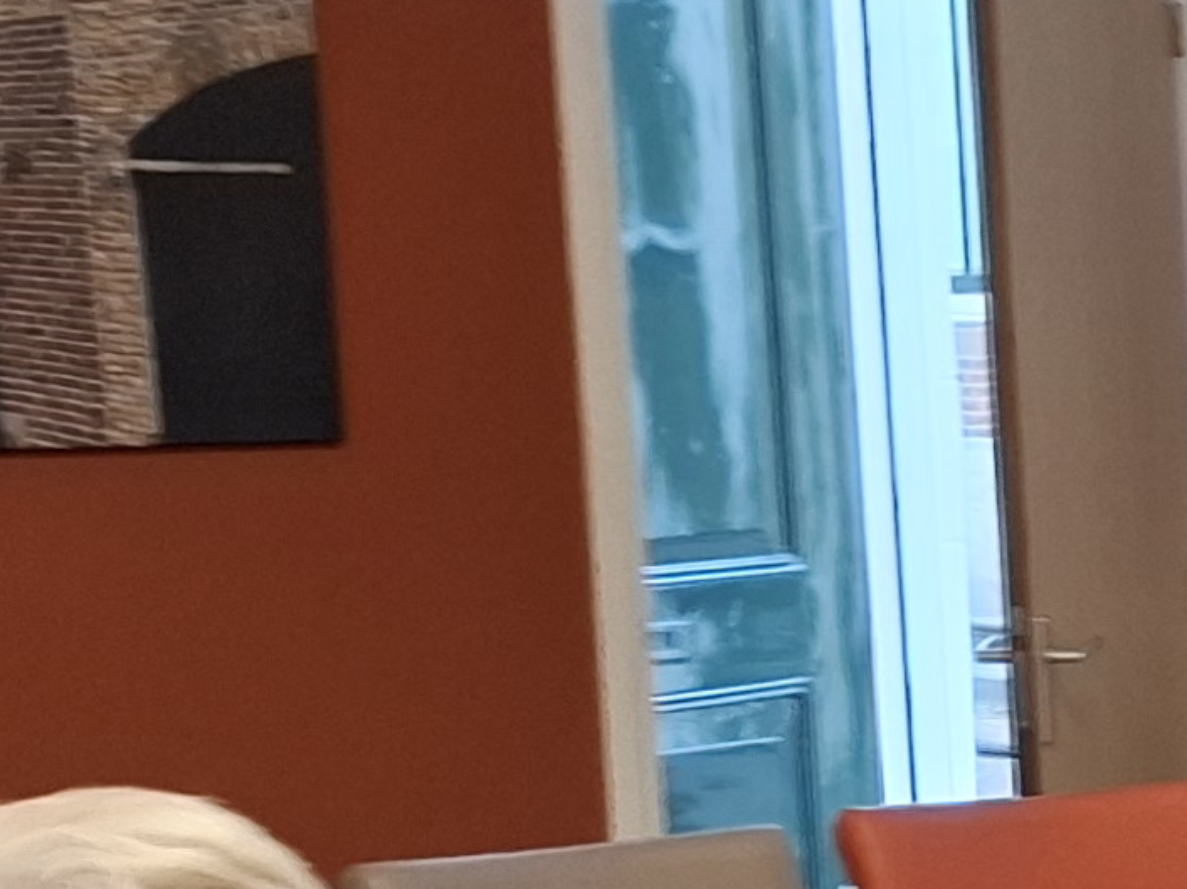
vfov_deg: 11.0
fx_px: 4559
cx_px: 2969
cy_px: 966
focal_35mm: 133
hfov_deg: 11.7
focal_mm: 5.54
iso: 200
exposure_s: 1/50
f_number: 1.8
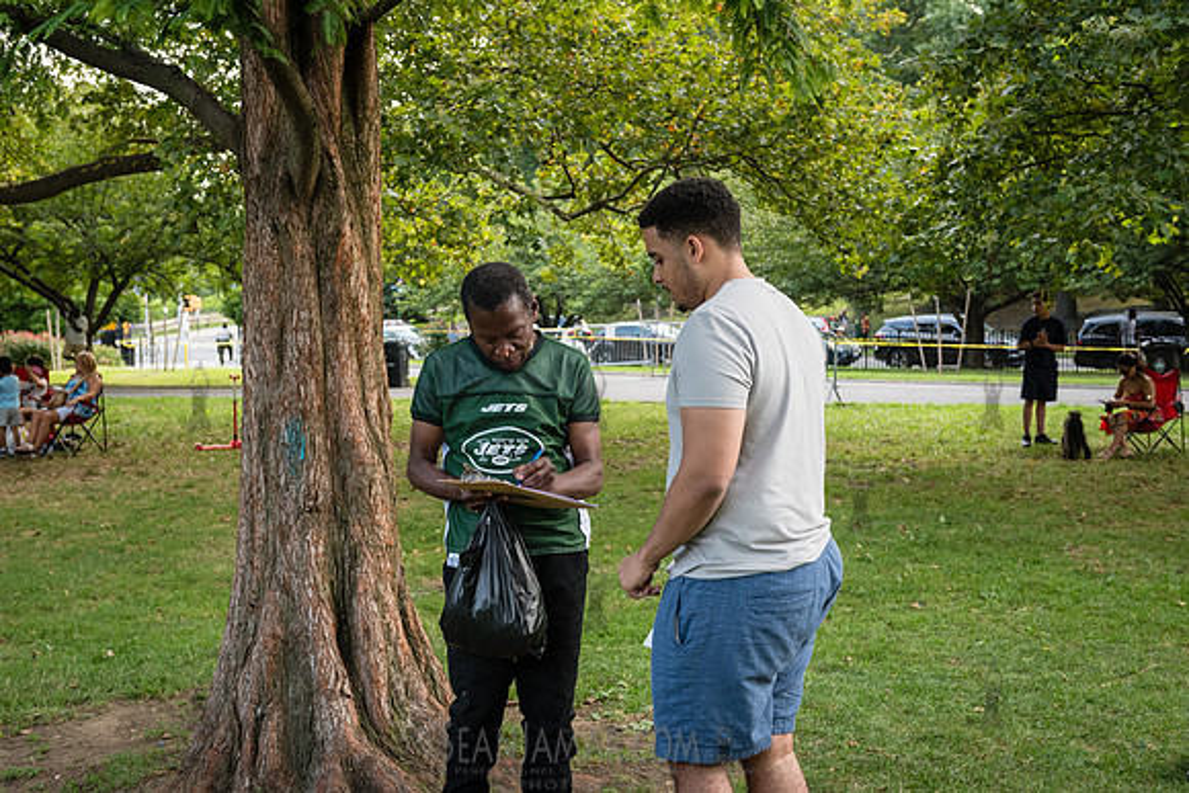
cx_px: 594
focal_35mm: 48
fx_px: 1586
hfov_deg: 41.1
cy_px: 396
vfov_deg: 28.1
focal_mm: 48
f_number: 4.5
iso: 1000
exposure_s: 1/250
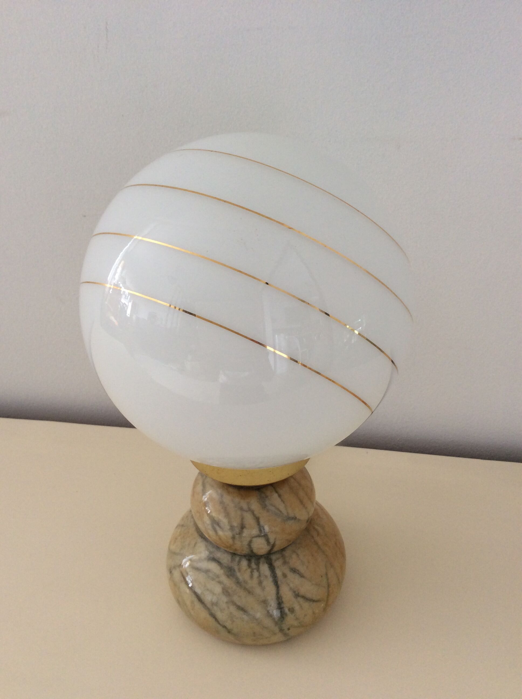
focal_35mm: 32
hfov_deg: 44.1
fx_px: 645
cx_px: 261
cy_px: 350
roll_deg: +2.0
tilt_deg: -30.6
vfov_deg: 56.9
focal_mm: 3.3
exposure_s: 1/25
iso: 50
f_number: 2.4
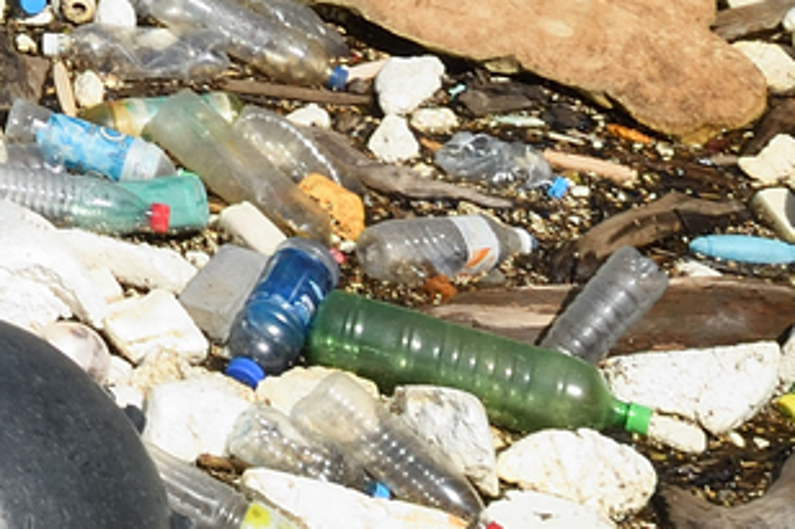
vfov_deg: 8.3
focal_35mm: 156
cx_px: -942
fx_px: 3443
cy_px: -603
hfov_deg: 11.5
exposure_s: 1/320
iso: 200
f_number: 11
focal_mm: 16
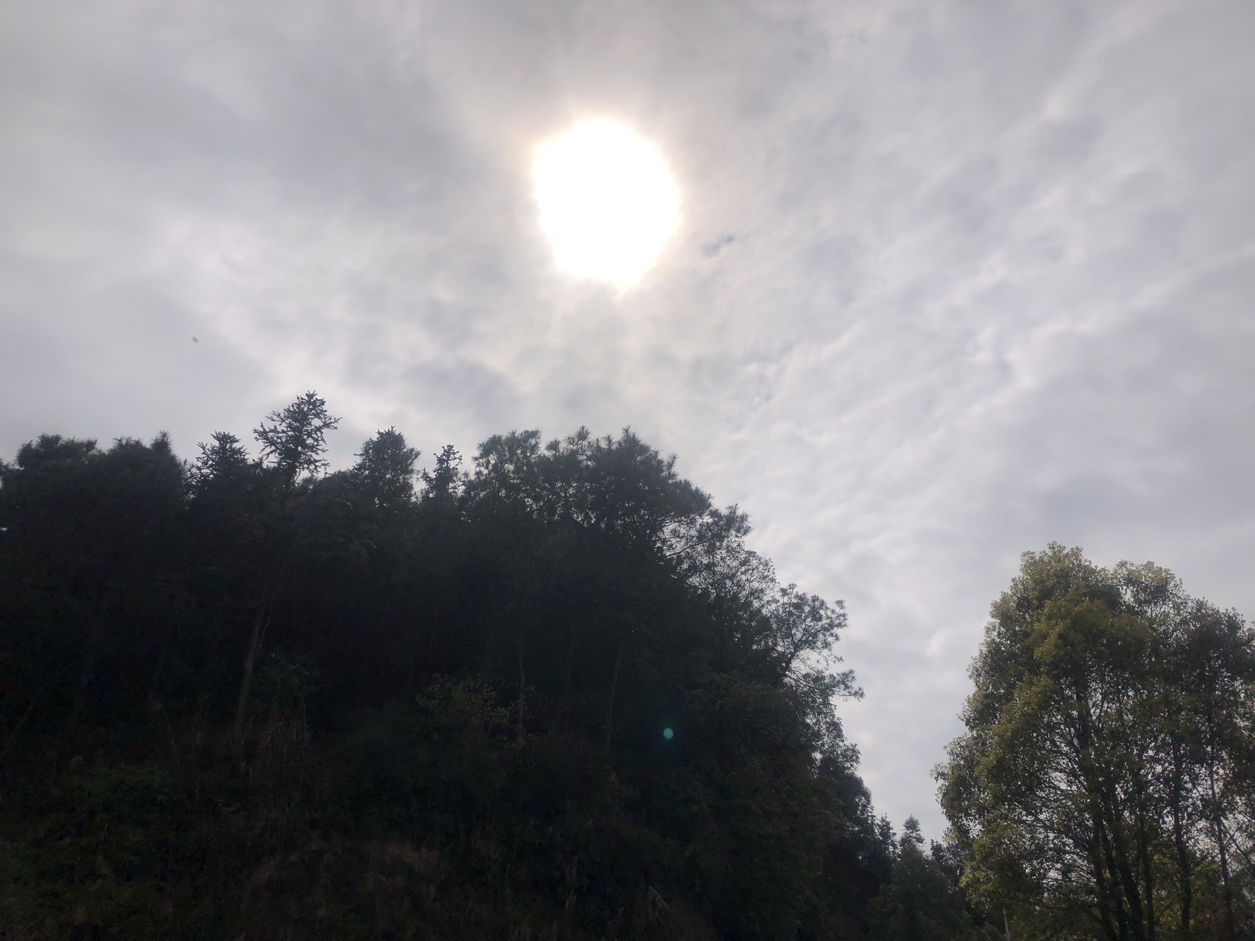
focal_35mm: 28
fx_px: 1015
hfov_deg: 63.4
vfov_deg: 49.7
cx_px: 628
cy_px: 470
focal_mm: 3.99
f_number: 1.8
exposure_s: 1/24390
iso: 25
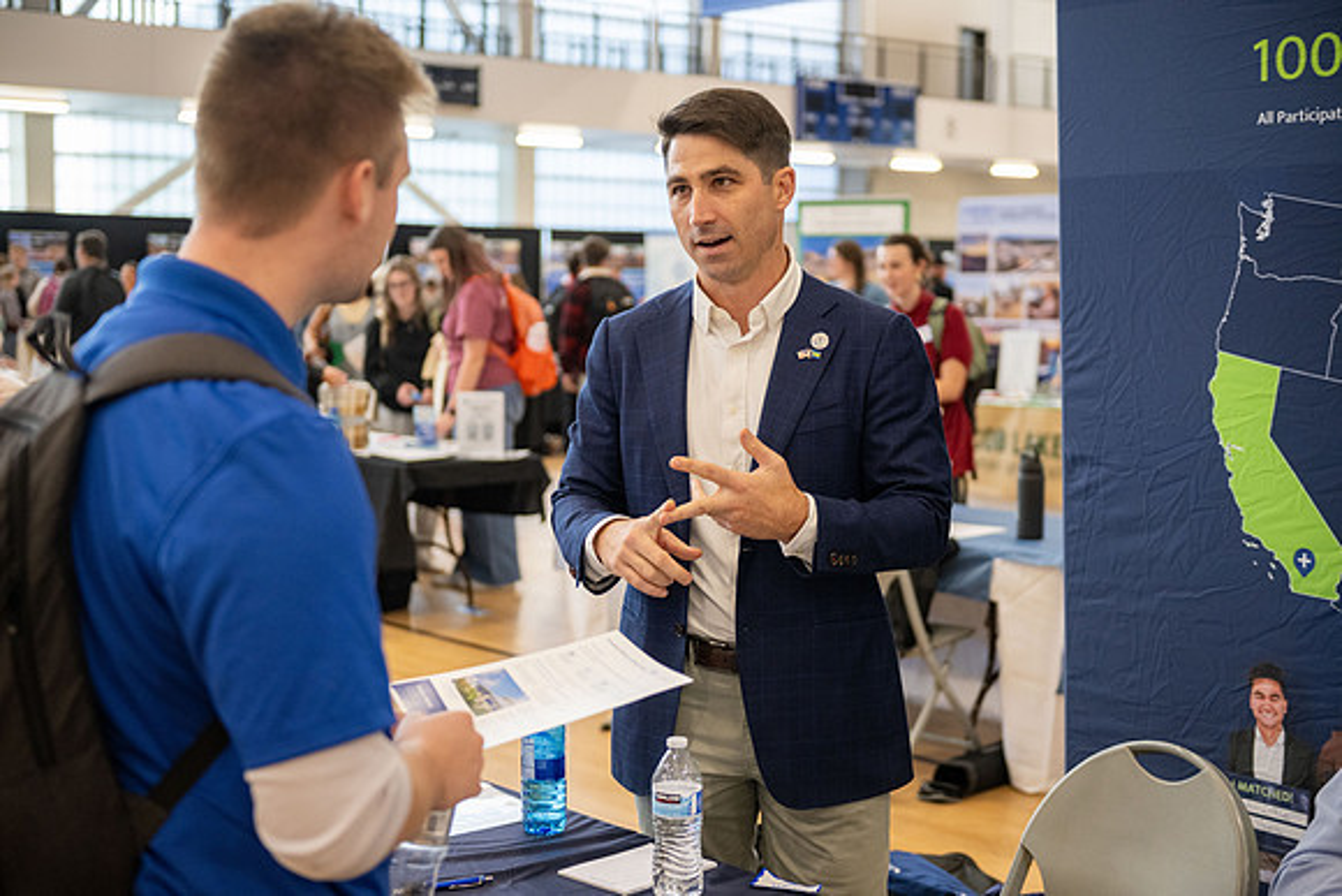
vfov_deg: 26.0
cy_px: 448
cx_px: 671
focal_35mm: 52
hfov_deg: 38.2
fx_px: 1939
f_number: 2.8
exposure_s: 1/250
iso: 1600
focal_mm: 52
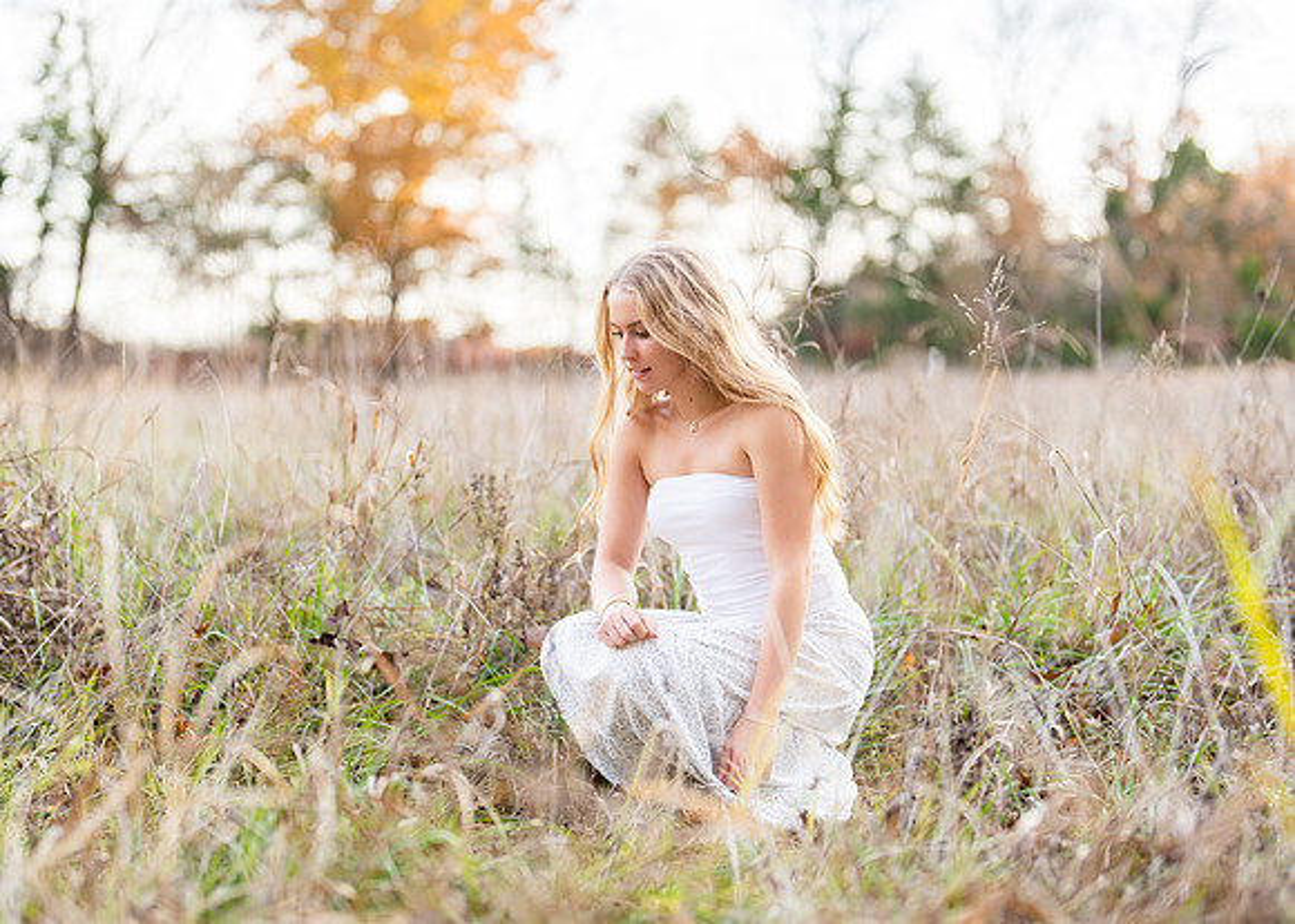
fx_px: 2324
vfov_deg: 22.5
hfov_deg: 31.1
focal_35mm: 63
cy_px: 473
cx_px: 635
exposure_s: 1/1600
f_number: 1.2
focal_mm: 50
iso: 200
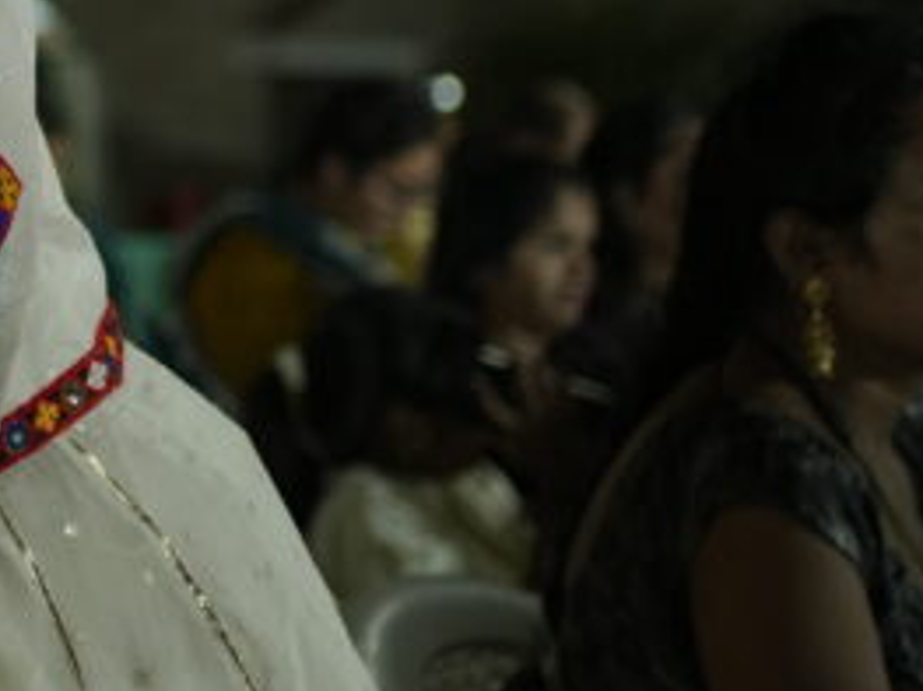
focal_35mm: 131
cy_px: -93
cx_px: -569
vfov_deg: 11.1
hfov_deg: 13.9
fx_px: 3491
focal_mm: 35
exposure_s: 1/100
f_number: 1.8
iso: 1000
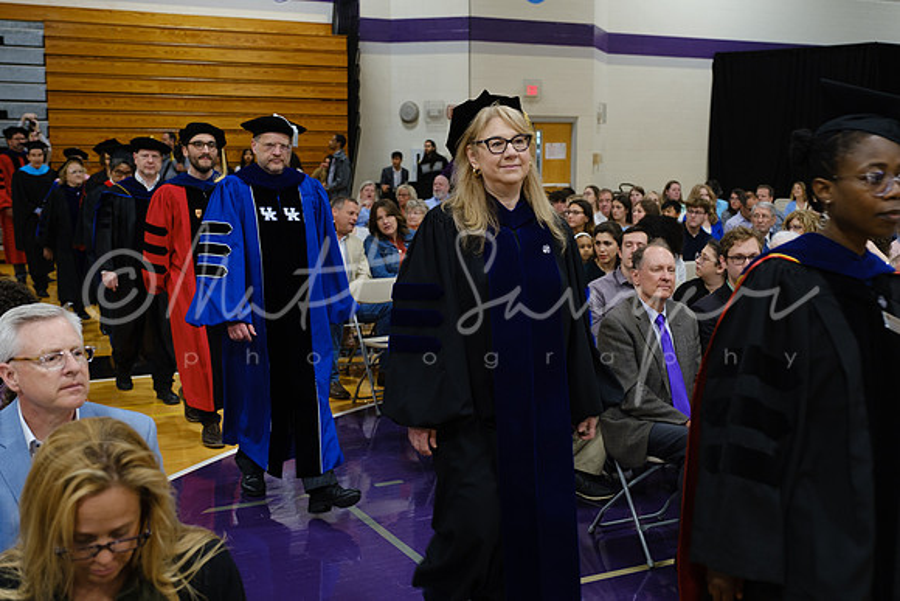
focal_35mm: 41
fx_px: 1025
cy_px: 300
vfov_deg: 32.6
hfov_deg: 47.4
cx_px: 450
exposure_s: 1/100
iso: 1250
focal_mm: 27.4
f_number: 3.2
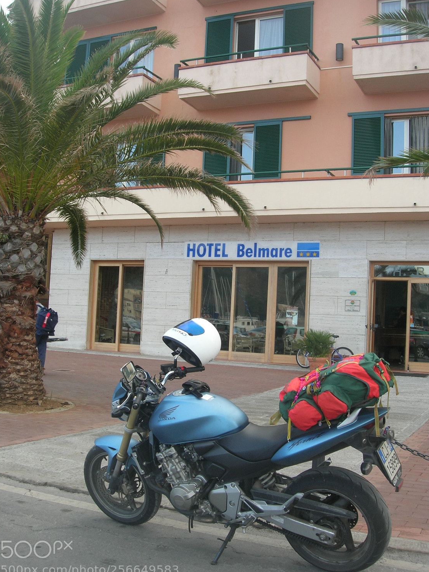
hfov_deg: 35.1
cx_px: 208
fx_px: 678
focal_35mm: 41
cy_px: 292
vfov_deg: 45.8
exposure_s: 1/63
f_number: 4.8
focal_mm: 7.8
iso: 64
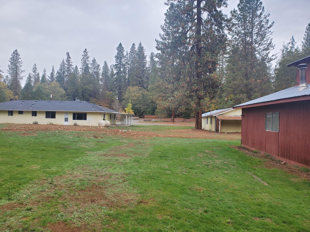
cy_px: 116
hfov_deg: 67.3
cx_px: 155
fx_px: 233
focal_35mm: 26
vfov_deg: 53.1
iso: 50
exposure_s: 1/111
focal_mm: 4.3
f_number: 2.4
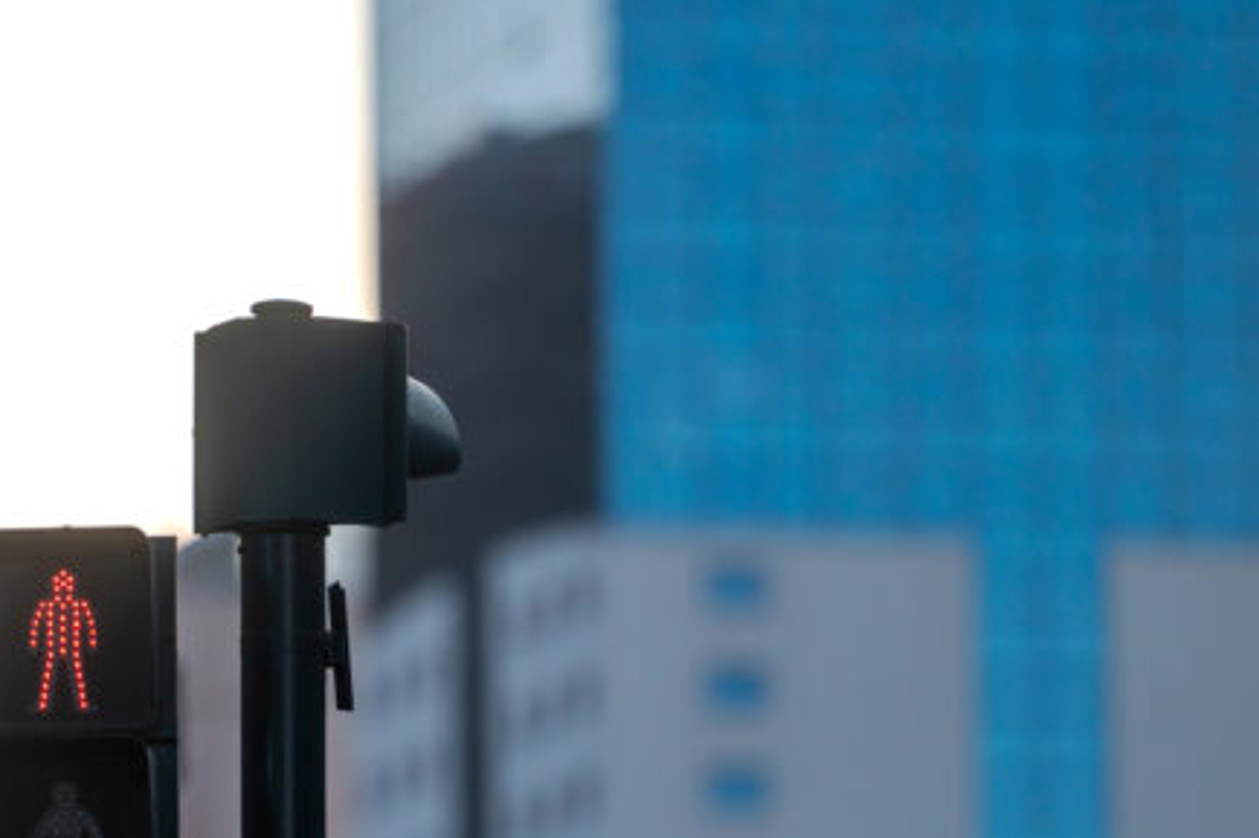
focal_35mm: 354
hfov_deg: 5.8
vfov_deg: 3.9
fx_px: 12375
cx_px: 220
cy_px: 625
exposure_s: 1/8000
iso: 500
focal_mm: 200
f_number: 2.8
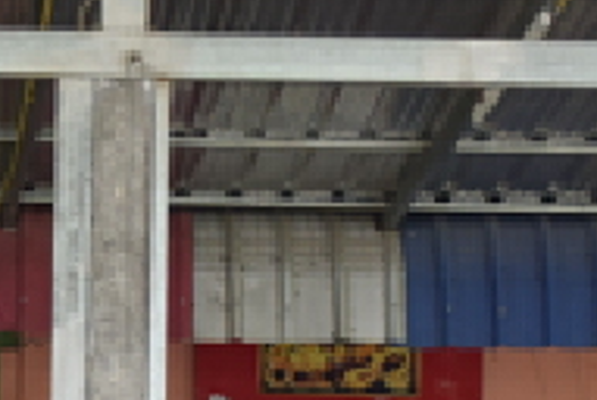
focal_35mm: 226
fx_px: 3754
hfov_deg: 9.0
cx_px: 9
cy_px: 438
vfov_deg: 6.1
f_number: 4
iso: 400
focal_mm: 24
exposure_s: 1/60
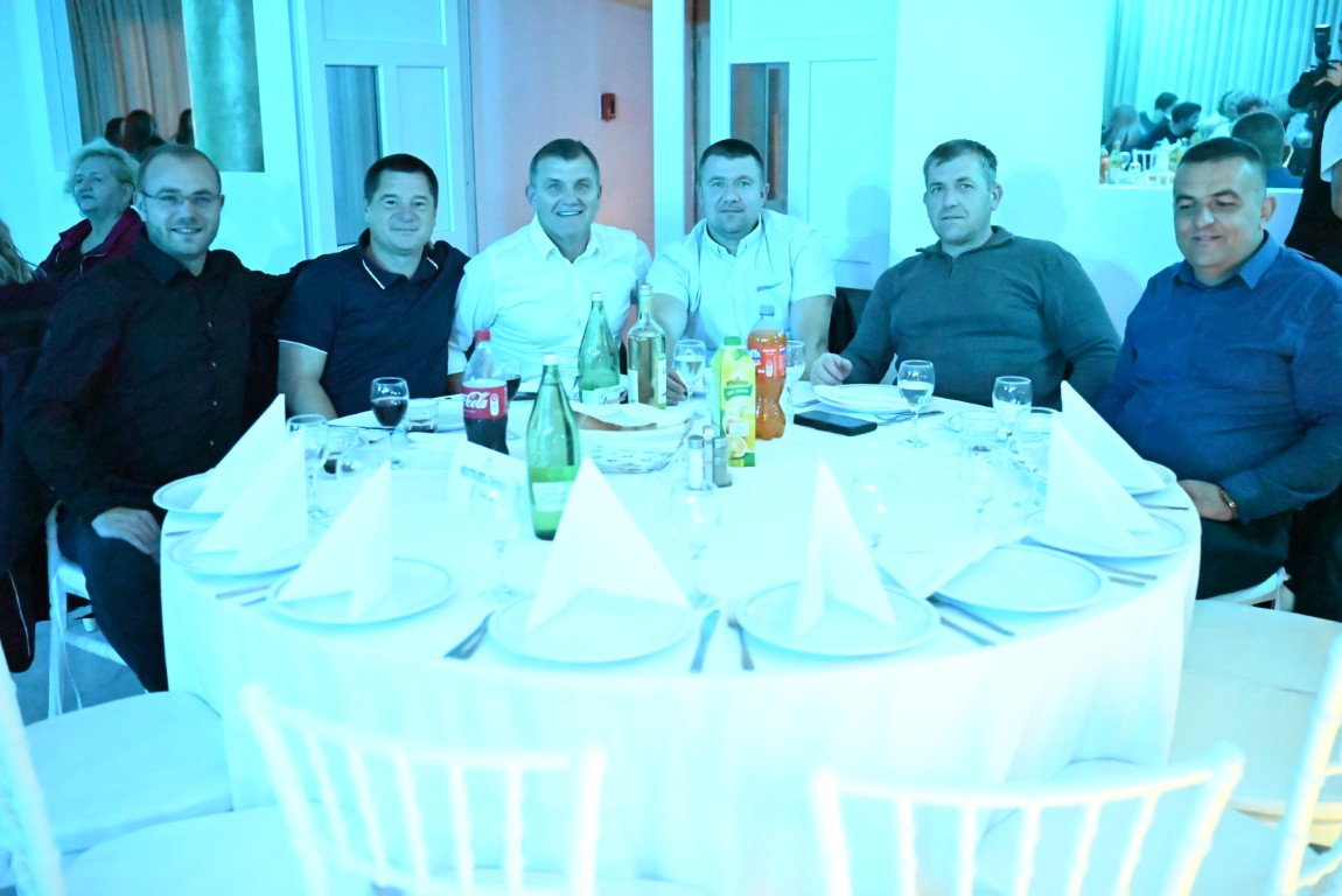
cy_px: 448
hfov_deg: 54.4
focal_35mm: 35
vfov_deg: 37.9
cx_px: 671
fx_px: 1305
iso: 40000
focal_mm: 35
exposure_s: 1/320
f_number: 2.8
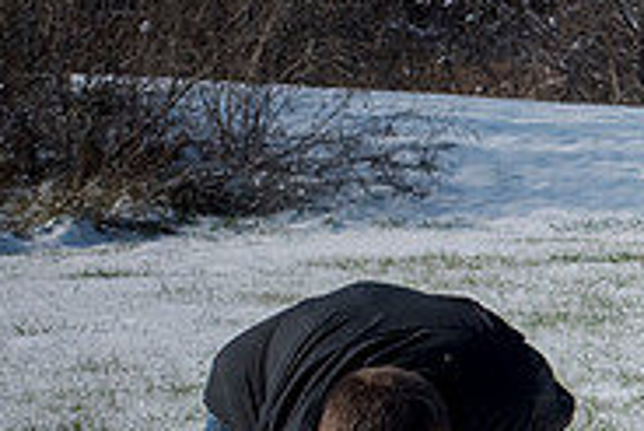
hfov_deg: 6.0
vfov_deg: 4.1
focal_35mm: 335
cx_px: 1332
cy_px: 387
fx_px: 5997
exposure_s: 1/1000
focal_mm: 80
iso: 640
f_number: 14
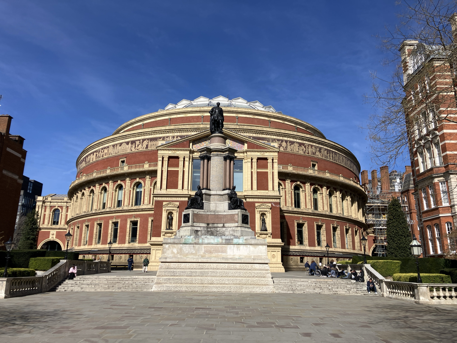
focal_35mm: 28
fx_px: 370
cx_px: 228
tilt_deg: +16.2
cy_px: 172
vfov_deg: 49.7
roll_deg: -0.9
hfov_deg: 63.4
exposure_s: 1/2857
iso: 32
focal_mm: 3.99
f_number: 1.8
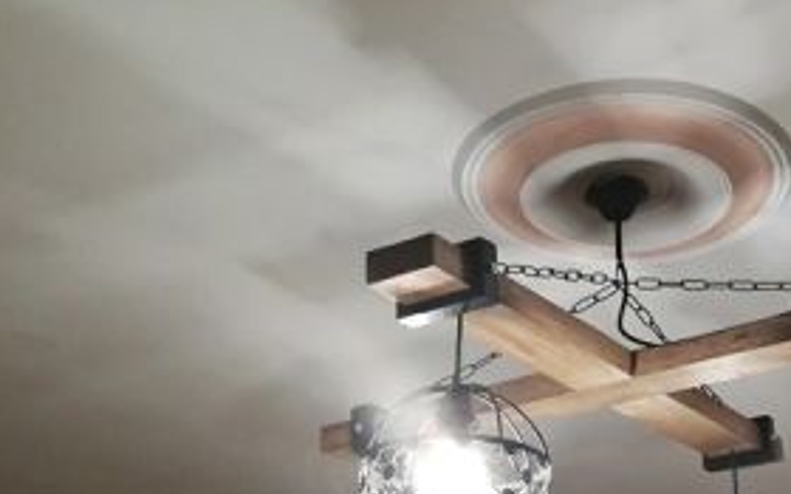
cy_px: 364
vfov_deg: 21.8
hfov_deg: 33.6
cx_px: 624
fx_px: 1272
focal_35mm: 59
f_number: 2.2
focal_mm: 3.83
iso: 250
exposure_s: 1/33.3
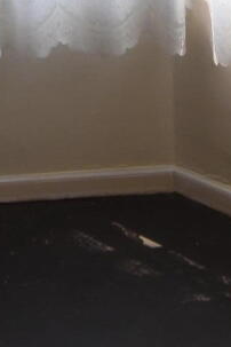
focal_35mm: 99
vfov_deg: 18.8
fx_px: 953
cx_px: 241
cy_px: -129
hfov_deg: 13.6
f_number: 4.5
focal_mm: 10
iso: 400
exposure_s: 1/250
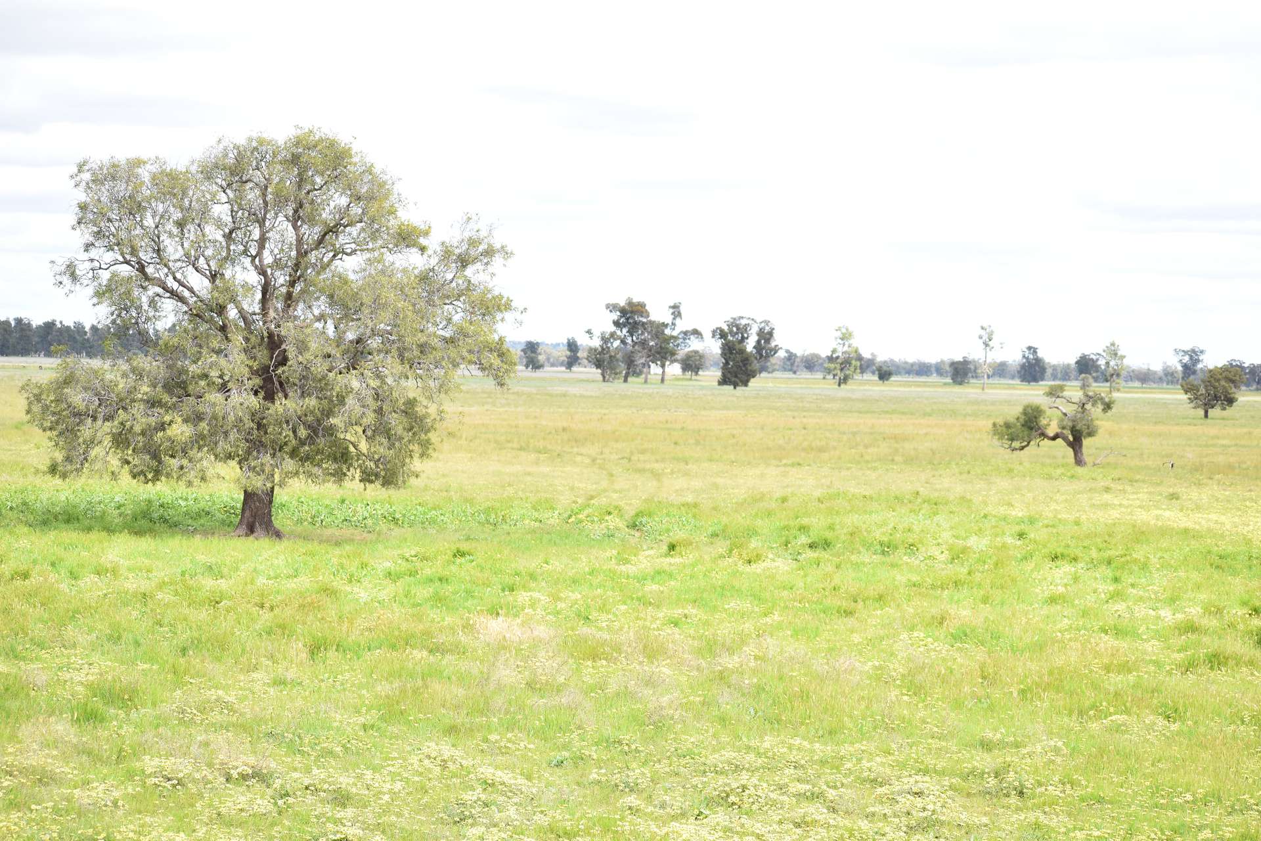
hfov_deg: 19.5
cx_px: 630
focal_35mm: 105
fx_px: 3678
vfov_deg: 13.0
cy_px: 420
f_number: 9
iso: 200
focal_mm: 70
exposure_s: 1/320
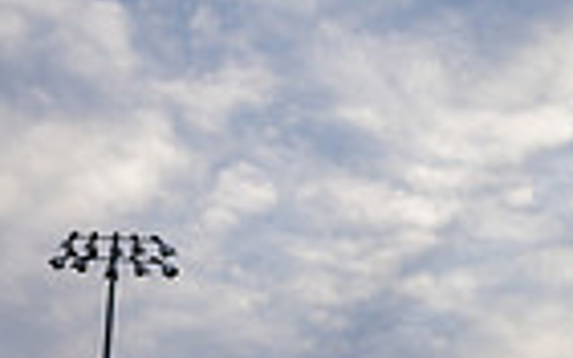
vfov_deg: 11.8
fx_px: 1420
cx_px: 37
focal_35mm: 91
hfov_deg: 22.2
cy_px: 846
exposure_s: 1/250
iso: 100
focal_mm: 28
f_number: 4
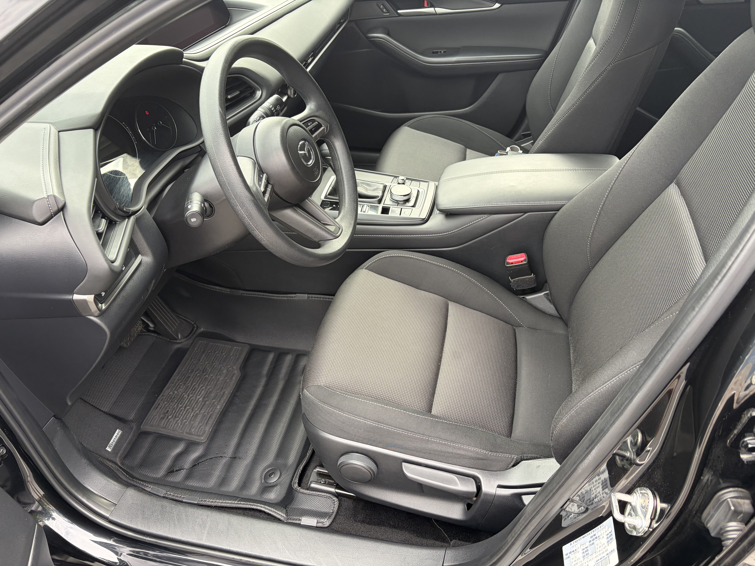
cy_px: 283
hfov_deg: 67.3
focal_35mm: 26
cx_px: 378
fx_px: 567
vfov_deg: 53.1
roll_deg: +2.7
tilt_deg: -39.7
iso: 80
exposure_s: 1/122
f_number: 1.6
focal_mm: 5.96
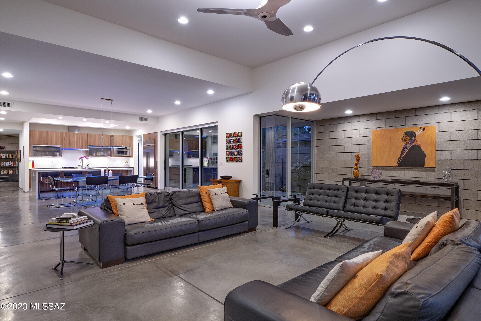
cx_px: 240
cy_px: 160
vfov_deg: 67.4
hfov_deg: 90.0
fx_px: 240
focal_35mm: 18
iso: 200
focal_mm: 18
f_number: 9
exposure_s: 1/2
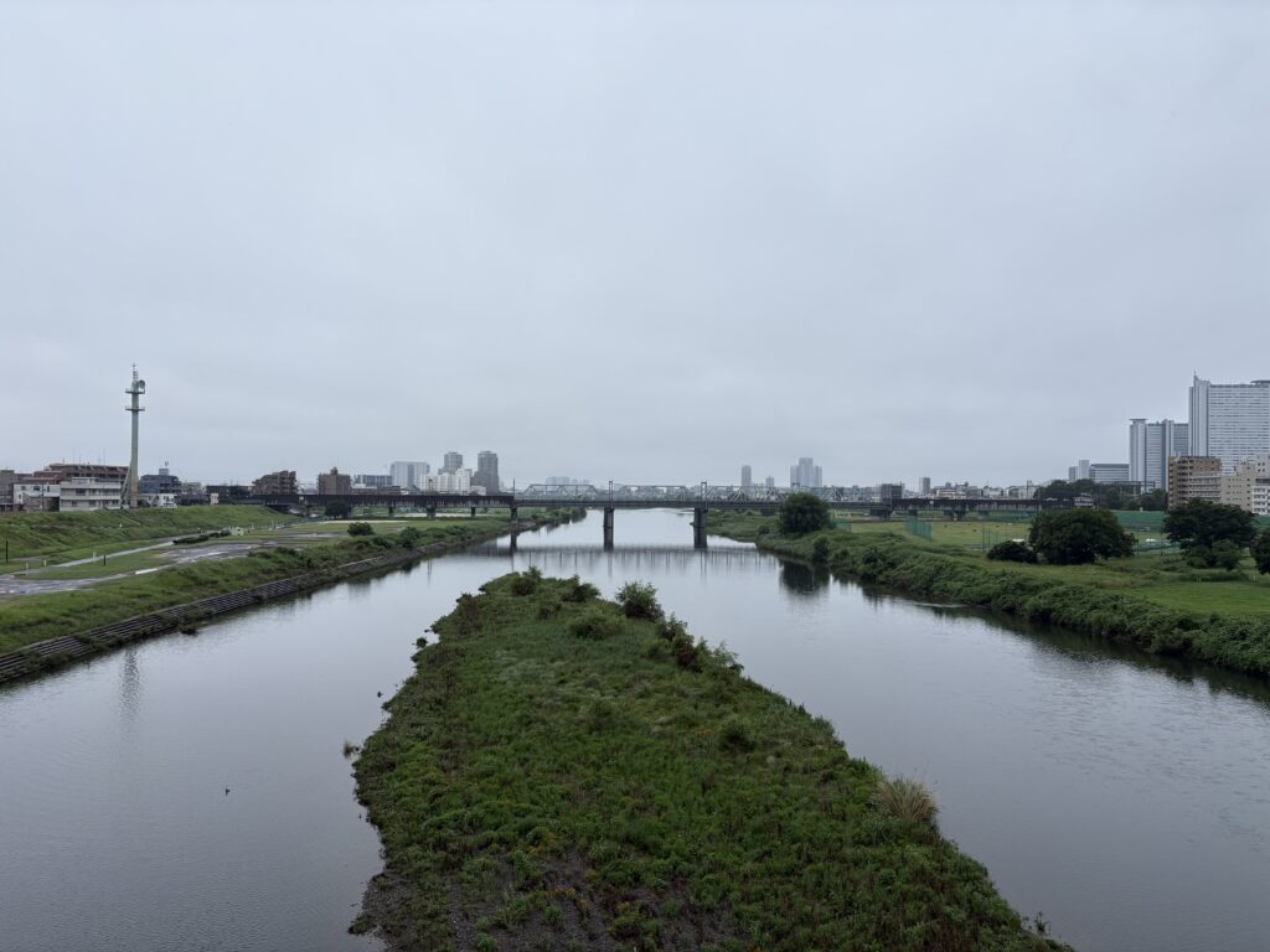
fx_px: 954
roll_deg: +0.0
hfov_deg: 67.3
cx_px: 635
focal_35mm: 26
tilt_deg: +0.8
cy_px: 476
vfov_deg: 53.1
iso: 50
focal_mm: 5.96
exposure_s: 1/756
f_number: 1.6
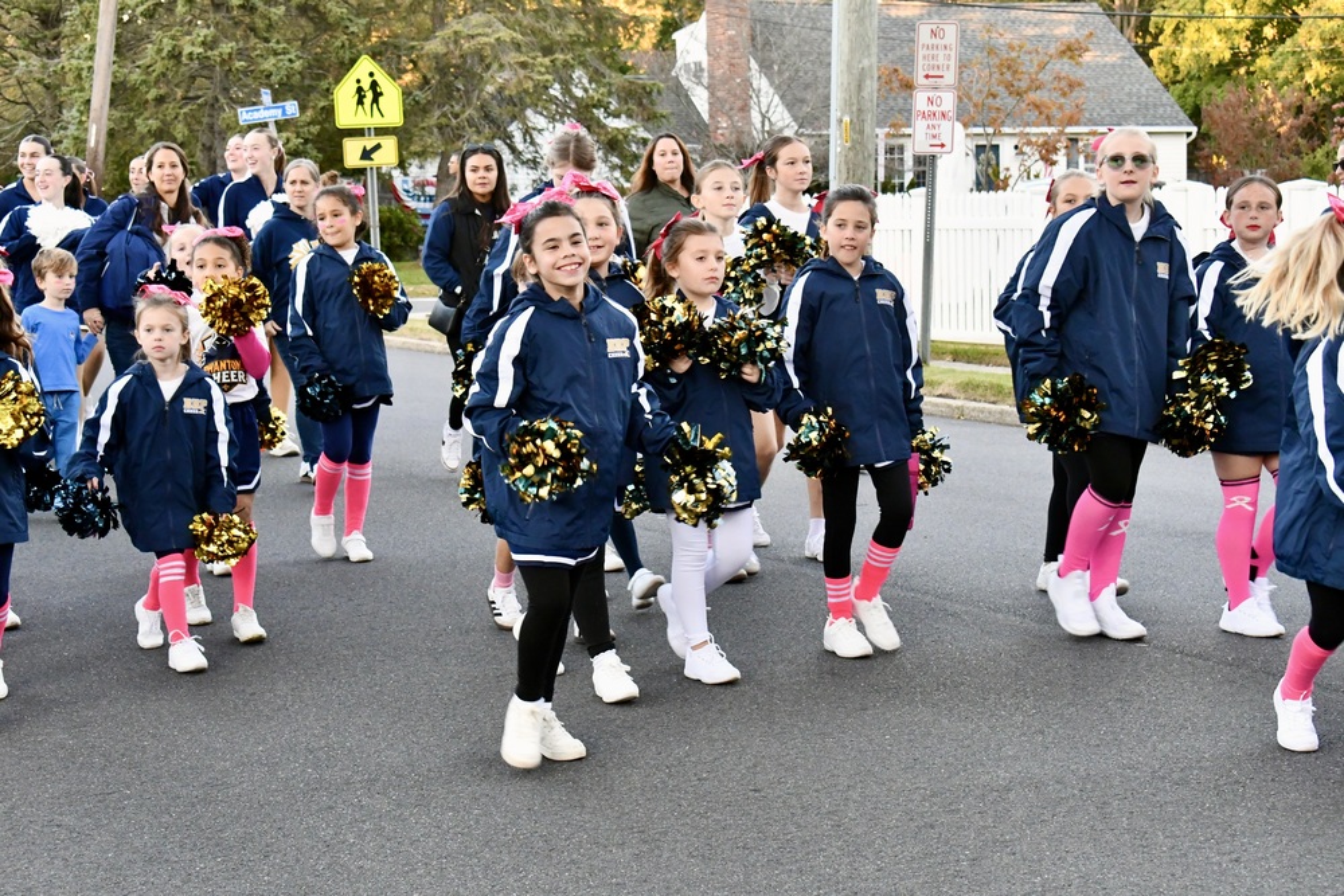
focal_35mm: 75
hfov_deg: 27.0
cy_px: 448
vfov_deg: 18.2
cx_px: 672
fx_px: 2800
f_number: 7.1
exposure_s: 1/200
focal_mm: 50
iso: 3200
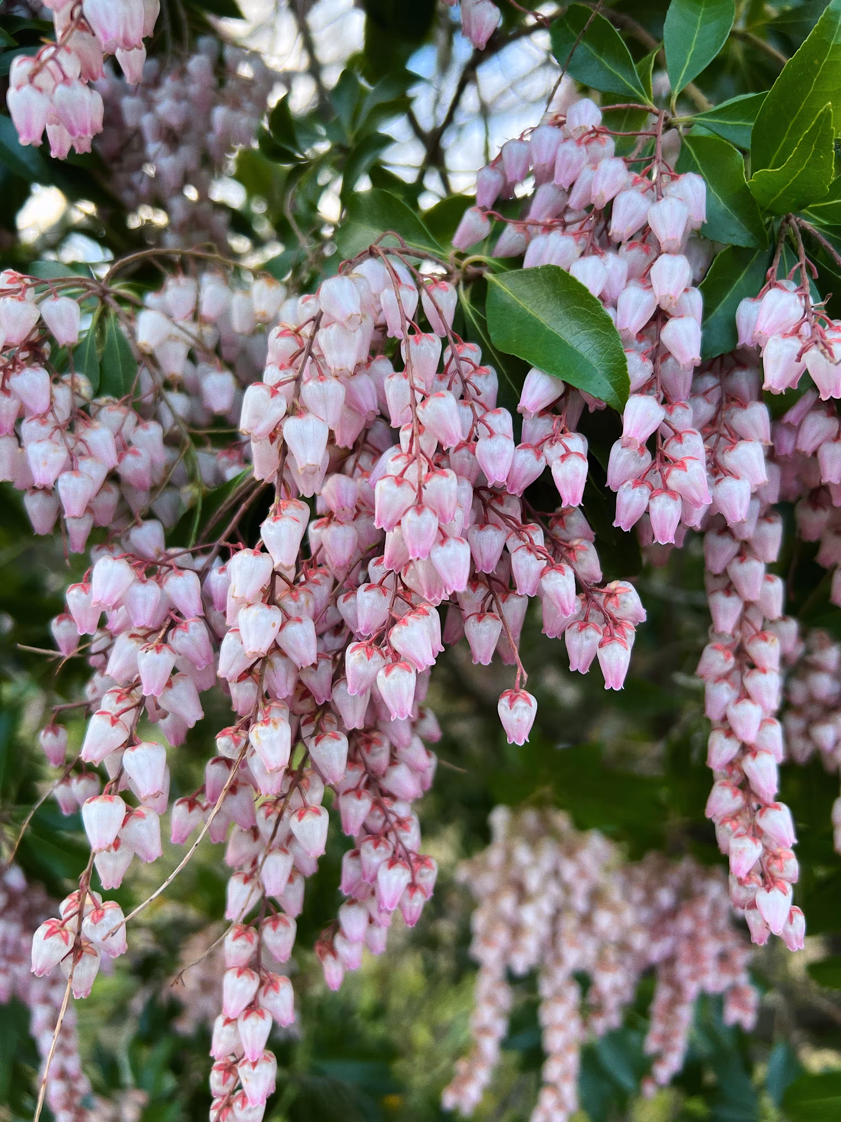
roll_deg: -2.3
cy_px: 561
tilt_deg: -1.7
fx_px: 842
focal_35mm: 26
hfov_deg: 53.1
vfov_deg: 67.3
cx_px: 420
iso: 50
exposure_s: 1/121
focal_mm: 5.7
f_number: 1.5
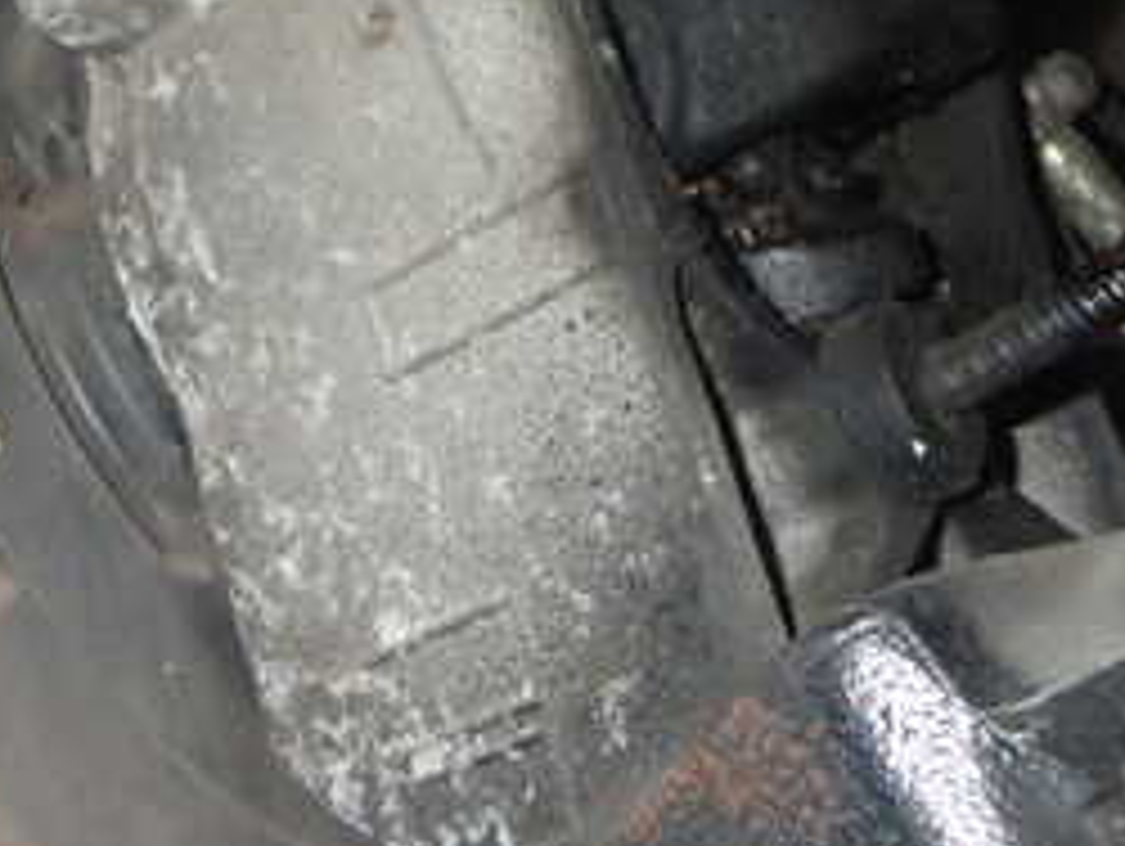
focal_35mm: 72
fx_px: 2342
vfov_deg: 20.4
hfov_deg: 26.8
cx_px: 356
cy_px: 306
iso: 640
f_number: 6.3
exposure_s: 1/30
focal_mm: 5.4
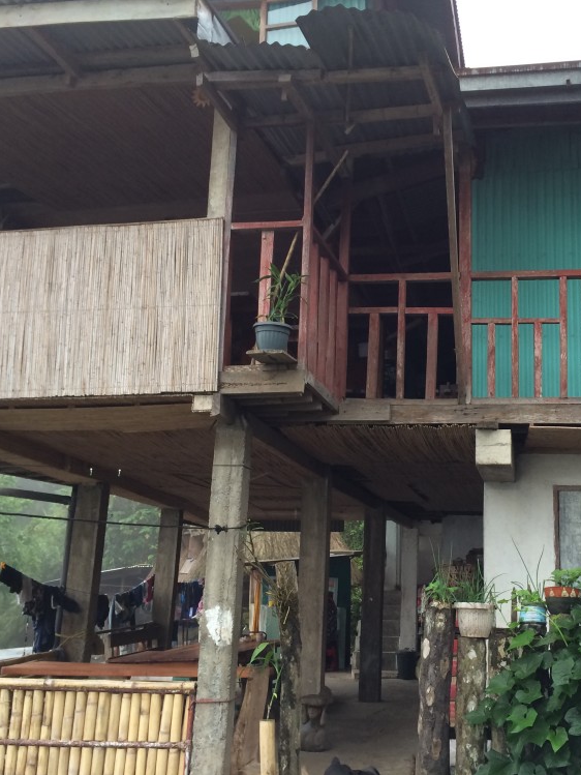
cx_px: 396
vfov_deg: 45.8
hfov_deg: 34.8
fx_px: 917
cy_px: 396
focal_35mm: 41
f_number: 2.2
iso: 40
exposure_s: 1/40
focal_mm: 4.12
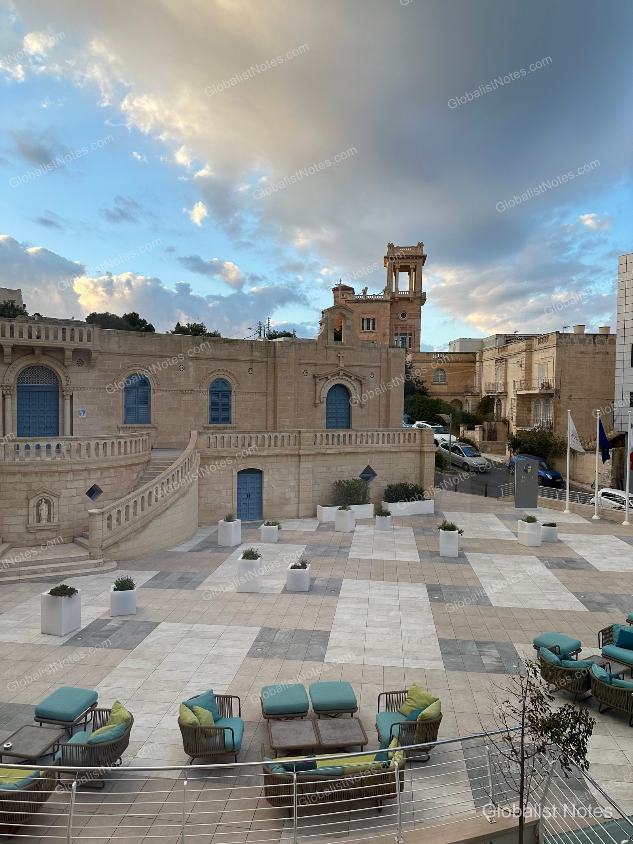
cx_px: 316
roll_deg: -1.8
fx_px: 585
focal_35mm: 24
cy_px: 422
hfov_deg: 56.8
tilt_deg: -1.7
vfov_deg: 71.6
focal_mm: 6.86
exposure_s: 1/484
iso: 80
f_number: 1.78
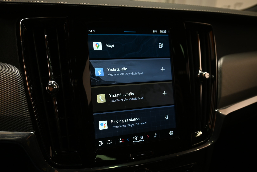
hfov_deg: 63.2
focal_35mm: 29
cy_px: 86
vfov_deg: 44.6
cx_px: 128
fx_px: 209
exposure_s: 1/30
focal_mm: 19.5
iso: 320
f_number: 3.8
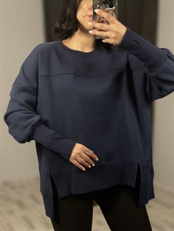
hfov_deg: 30.3
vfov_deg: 39.6
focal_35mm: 48
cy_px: 116
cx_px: 87
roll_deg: +0.0
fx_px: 322
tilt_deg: -32.1
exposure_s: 1/100
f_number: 1.78
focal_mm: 6.86
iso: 125
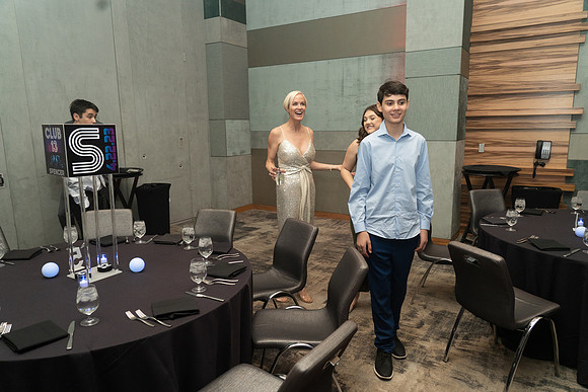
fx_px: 392
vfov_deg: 53.2
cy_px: 196
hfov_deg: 73.7
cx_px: 294
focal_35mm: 24
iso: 2500
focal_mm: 24
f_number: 4
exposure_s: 1/160
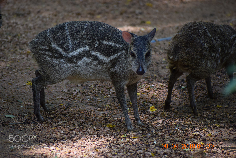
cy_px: 79
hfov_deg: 5.1
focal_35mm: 405
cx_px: 118
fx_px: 2654
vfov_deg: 3.4
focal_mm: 270
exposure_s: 1/250
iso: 720
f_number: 6
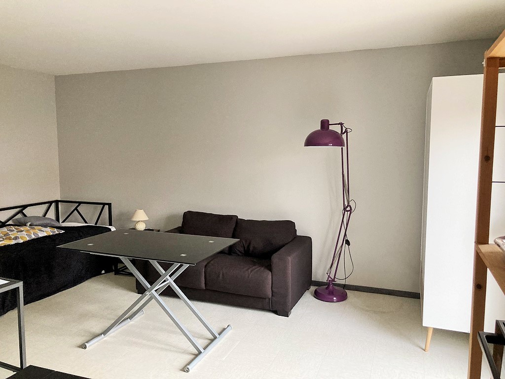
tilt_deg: -4.1
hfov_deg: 63.4
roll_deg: -1.3
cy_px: 190
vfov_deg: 49.7
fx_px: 408
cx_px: 252
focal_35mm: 28
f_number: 1.8
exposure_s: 1/60
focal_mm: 3.99
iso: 250
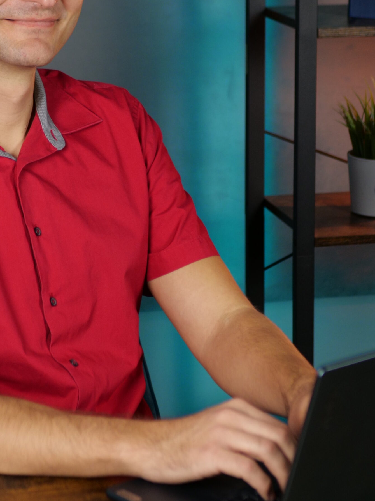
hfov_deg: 13.2
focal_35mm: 112
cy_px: 171
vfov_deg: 17.5
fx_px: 1618
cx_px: 195
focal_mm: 25
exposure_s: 1/50
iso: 200
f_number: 2
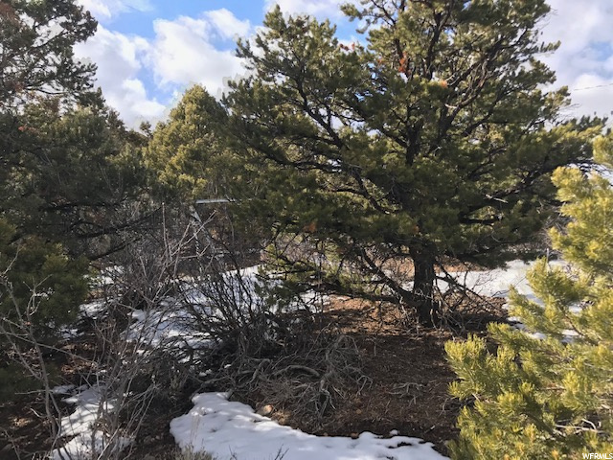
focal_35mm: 28
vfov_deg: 49.7
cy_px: 230
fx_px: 496
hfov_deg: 63.4
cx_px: 306
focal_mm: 3.99
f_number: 1.8
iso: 20
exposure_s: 1/921
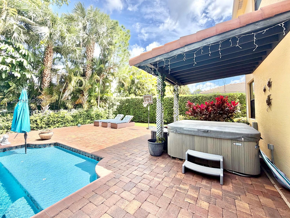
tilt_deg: +3.4
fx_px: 126
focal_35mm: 15
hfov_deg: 98.1
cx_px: 141
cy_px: 101
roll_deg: -0.2
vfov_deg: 81.6
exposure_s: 1/770
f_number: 2.2
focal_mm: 2.22
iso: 40
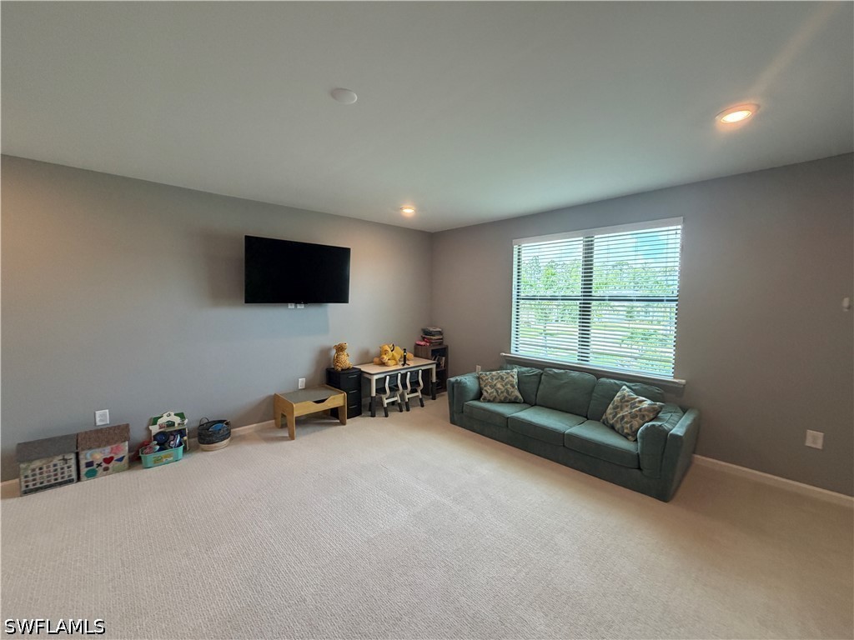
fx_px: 345
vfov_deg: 85.7
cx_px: 427
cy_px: 320
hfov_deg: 102.1
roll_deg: -0.2
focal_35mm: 14
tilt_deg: -2.9
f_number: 2.2
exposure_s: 1/120
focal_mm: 2.22
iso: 250
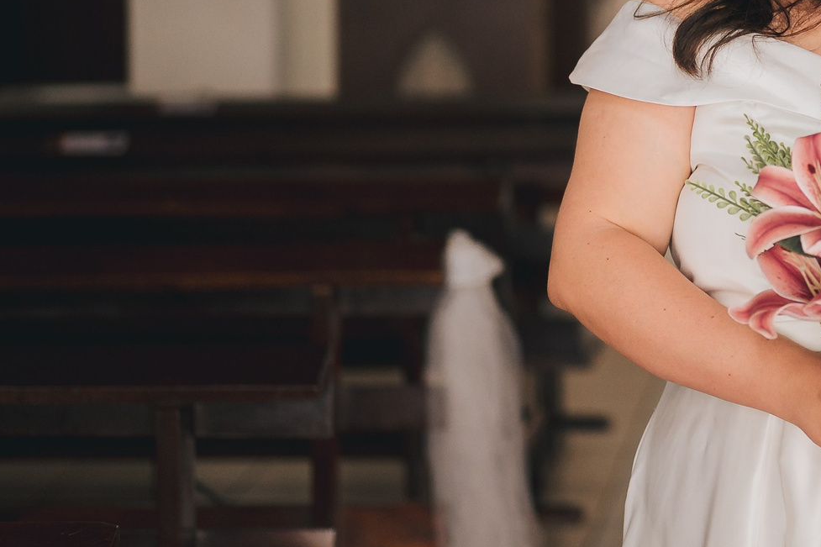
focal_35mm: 135
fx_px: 3078
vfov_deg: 10.1
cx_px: 874
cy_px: 8
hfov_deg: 14.9
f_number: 1.8
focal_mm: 50
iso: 800
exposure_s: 1/640
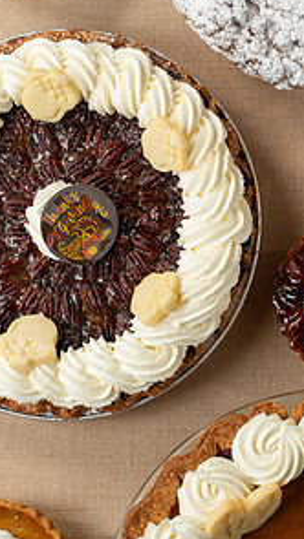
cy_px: 252
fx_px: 1146
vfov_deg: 26.5
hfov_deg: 15.1
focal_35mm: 80
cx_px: 211
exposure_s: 1/100
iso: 250
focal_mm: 50
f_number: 8
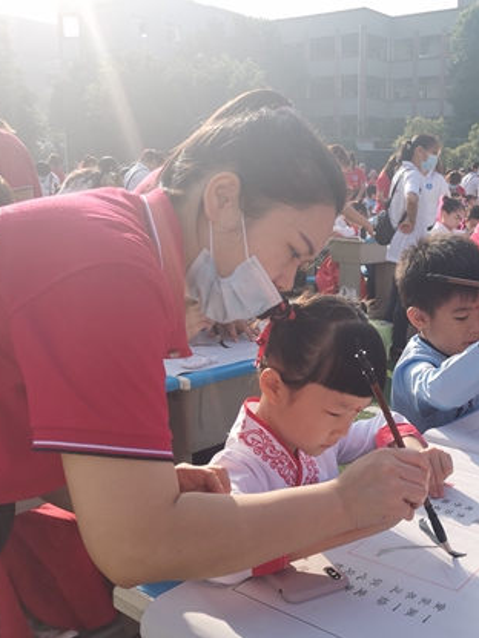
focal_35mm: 40
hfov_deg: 35.0
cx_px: 370
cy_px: 344
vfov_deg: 46.8
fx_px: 738
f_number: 2.4
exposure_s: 1/907
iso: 50
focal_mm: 4.75
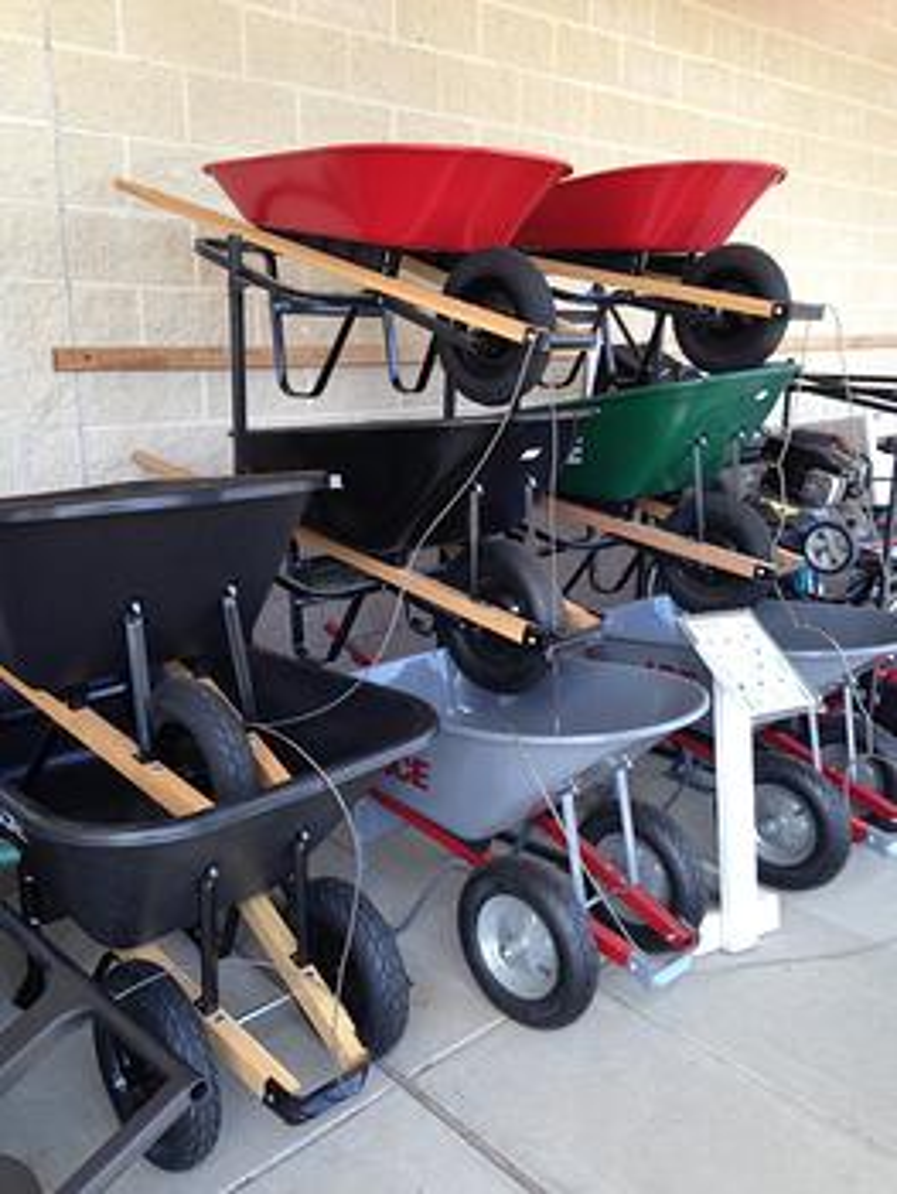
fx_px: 1139
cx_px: 448
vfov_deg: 55.3
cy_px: 597
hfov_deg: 43.0
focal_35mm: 33
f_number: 2.4
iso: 50
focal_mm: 4.12
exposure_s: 1/120
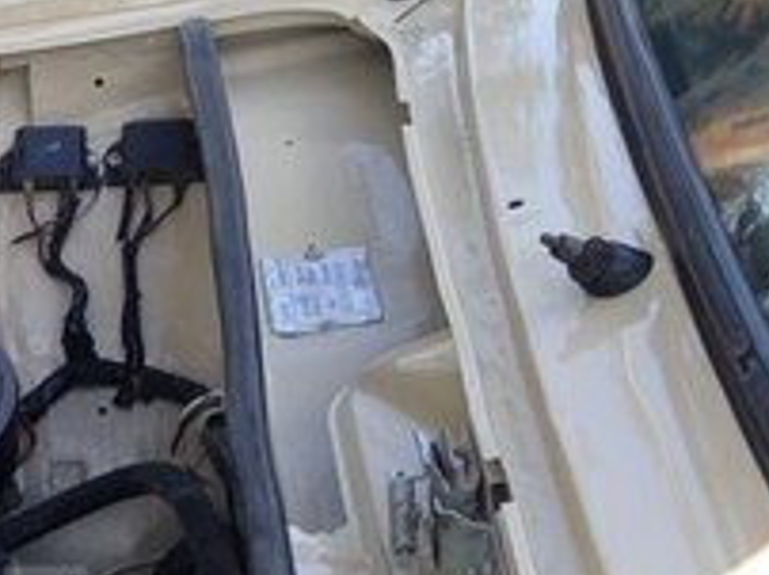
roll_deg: +12.7
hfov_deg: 16.9
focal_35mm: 108
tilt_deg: -37.7
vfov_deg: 13.4
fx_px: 2396
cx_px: -301
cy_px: 623
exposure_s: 1/167
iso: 50
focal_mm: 4.12
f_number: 2.4
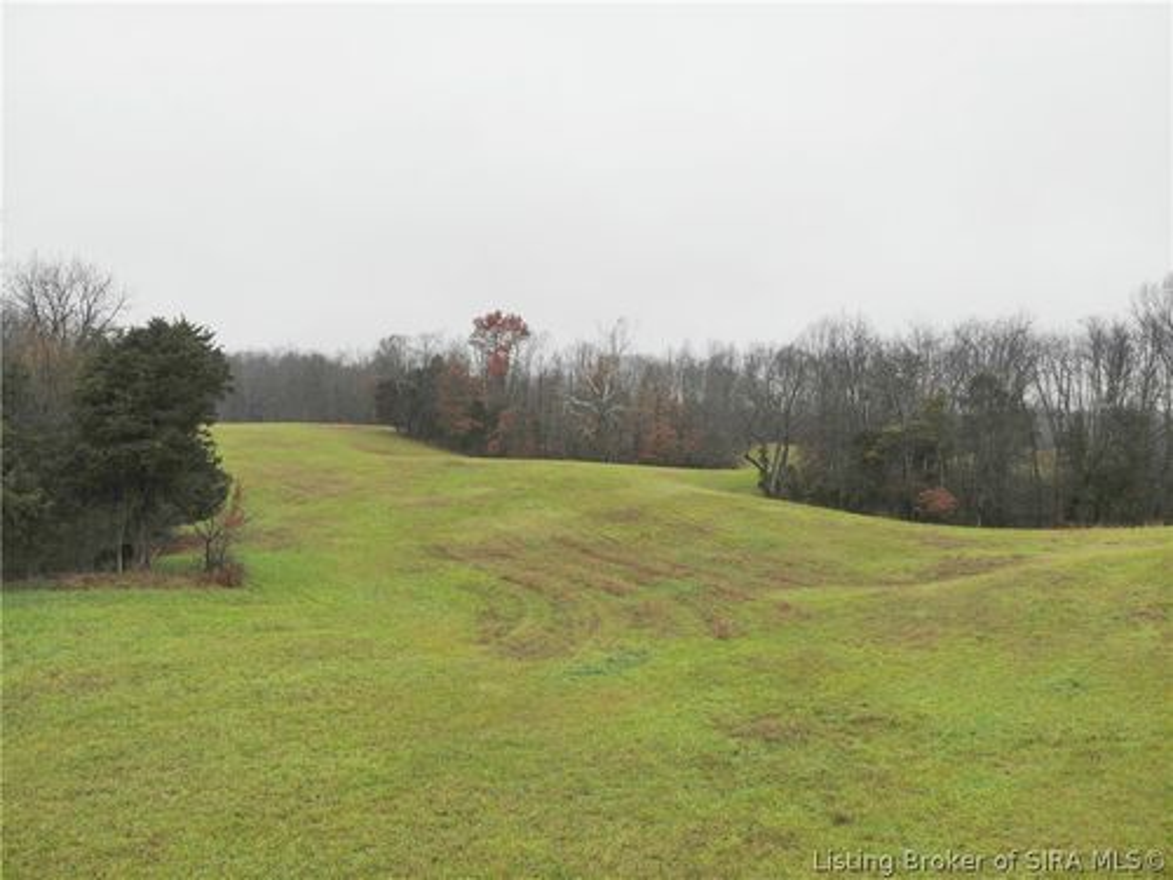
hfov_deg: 71.6
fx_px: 813
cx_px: 586
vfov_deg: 56.8
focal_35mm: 24
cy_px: 440
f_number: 2.8
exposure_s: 1/384
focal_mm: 4.5
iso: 100
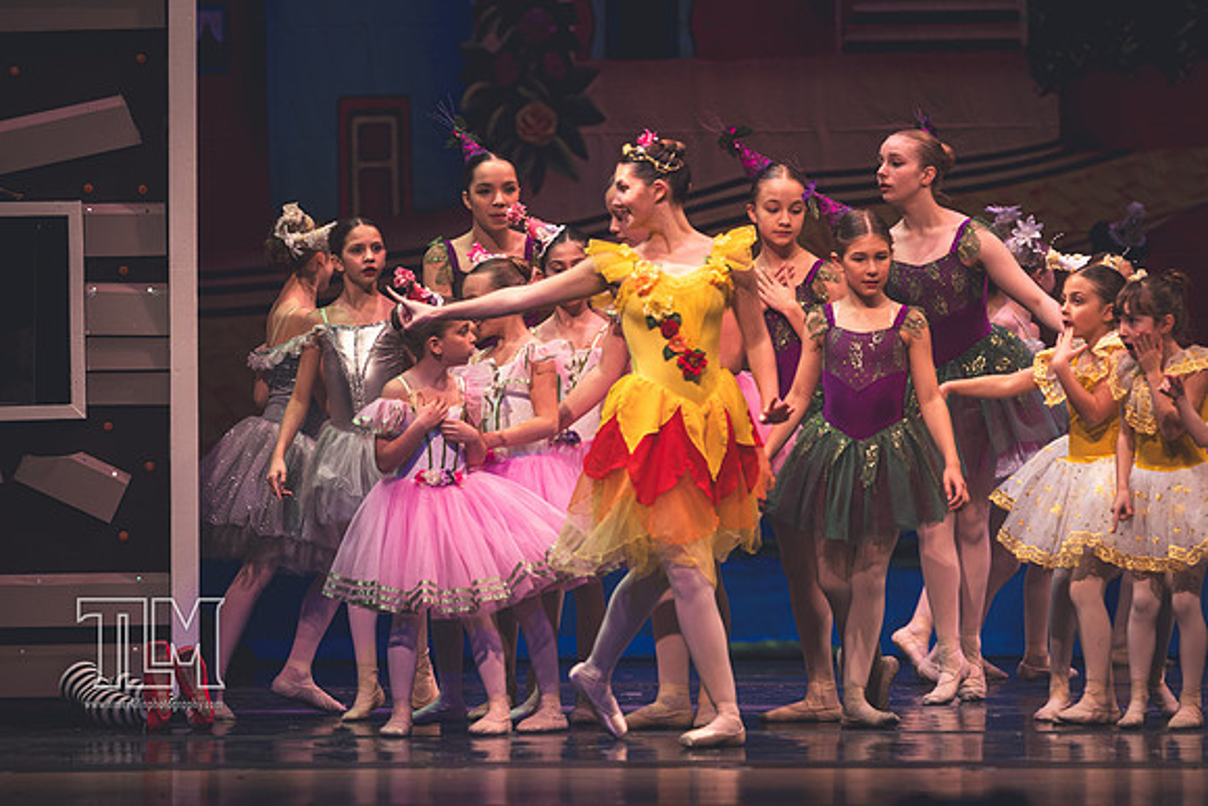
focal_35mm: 300
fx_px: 10074
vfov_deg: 4.6
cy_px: 403
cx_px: 604
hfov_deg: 6.9
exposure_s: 1/250
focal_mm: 200
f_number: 2.8
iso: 640
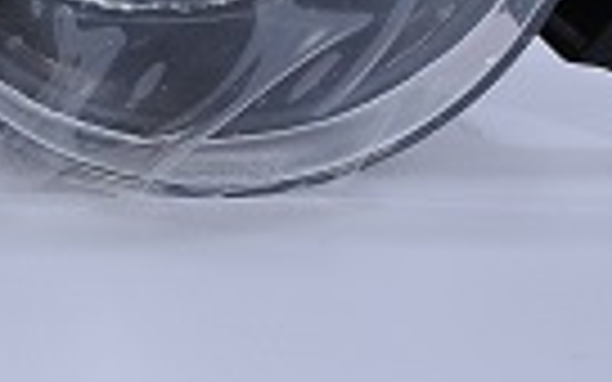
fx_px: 5237
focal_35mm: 314
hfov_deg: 6.5
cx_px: -616
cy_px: -245
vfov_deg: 4.2
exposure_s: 1/125
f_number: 7.1
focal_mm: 35
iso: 200
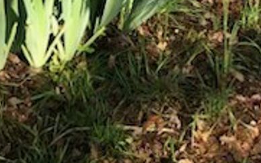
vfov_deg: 10.1
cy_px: -282
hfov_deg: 19.8
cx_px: 135
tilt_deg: +0.9
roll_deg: +2.1
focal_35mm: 105
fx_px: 747
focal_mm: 3.99
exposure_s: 1/521
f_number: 1.8
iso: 20
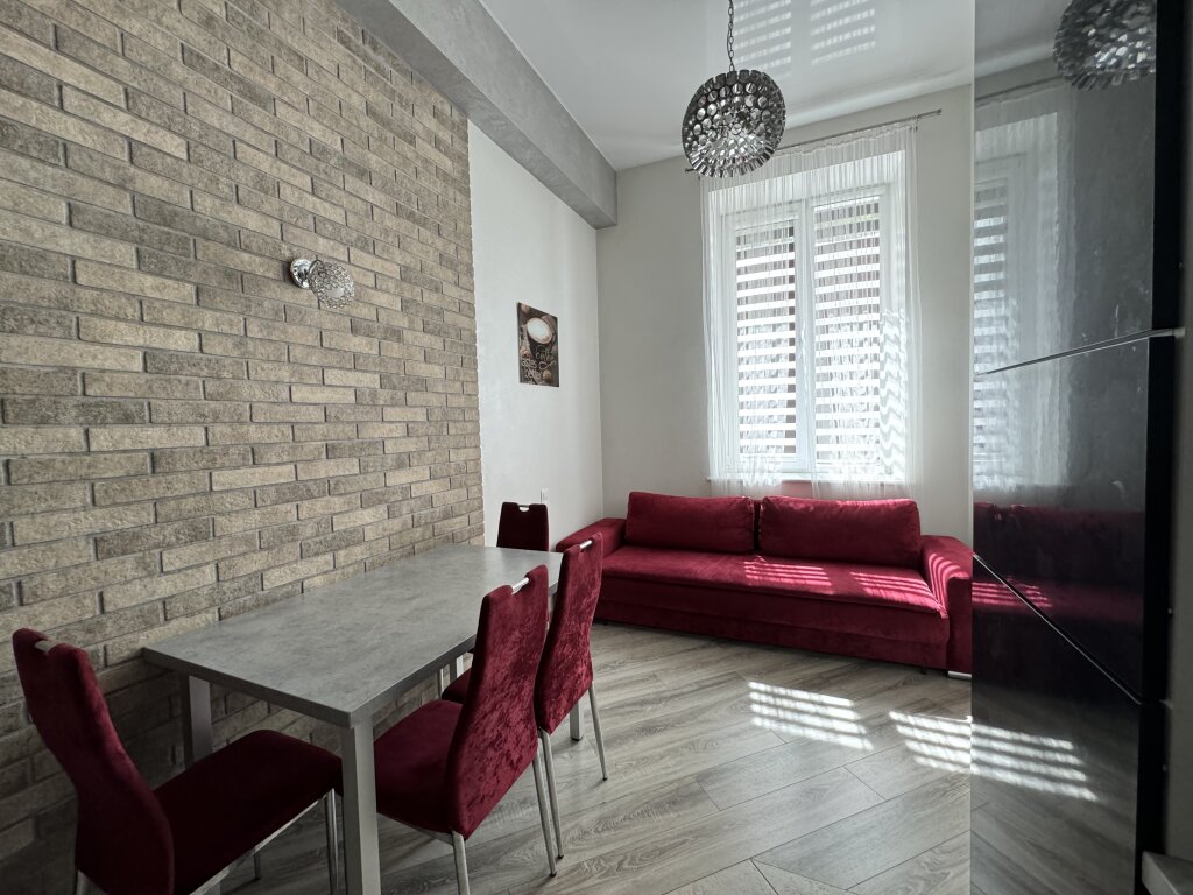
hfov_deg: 102.1
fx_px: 482
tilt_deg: -3.2
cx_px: 596
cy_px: 448
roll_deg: +1.6
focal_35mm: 14
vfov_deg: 85.7
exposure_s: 1/81
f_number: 2.2
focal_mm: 2.22
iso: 320
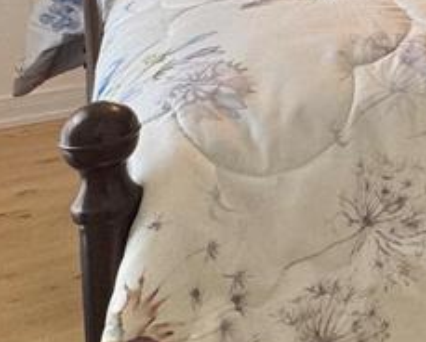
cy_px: -115
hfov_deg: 23.6
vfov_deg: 22.2
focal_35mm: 61
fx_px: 770
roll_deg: -1.0
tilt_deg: -4.1
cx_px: 664
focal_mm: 2.22
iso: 100
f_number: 2.2
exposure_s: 1/120
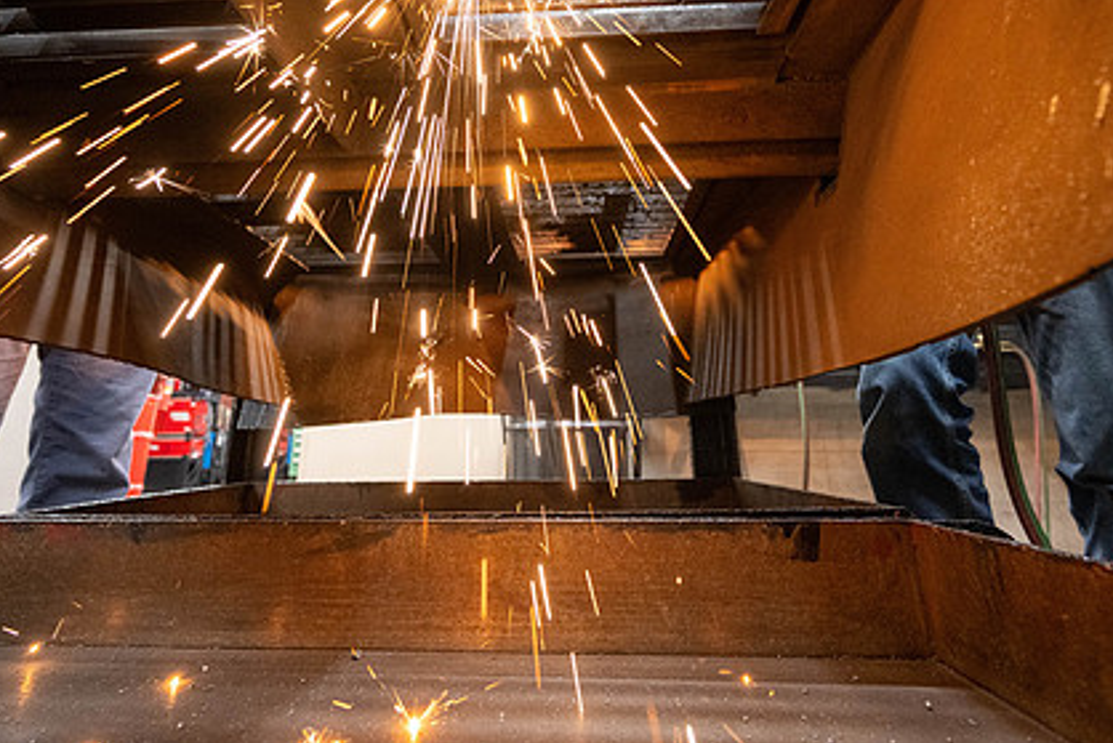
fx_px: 619
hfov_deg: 83.9
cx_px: 525
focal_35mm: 20
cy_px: 233
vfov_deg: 60.1
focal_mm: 14
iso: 2500
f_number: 4
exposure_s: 1/125
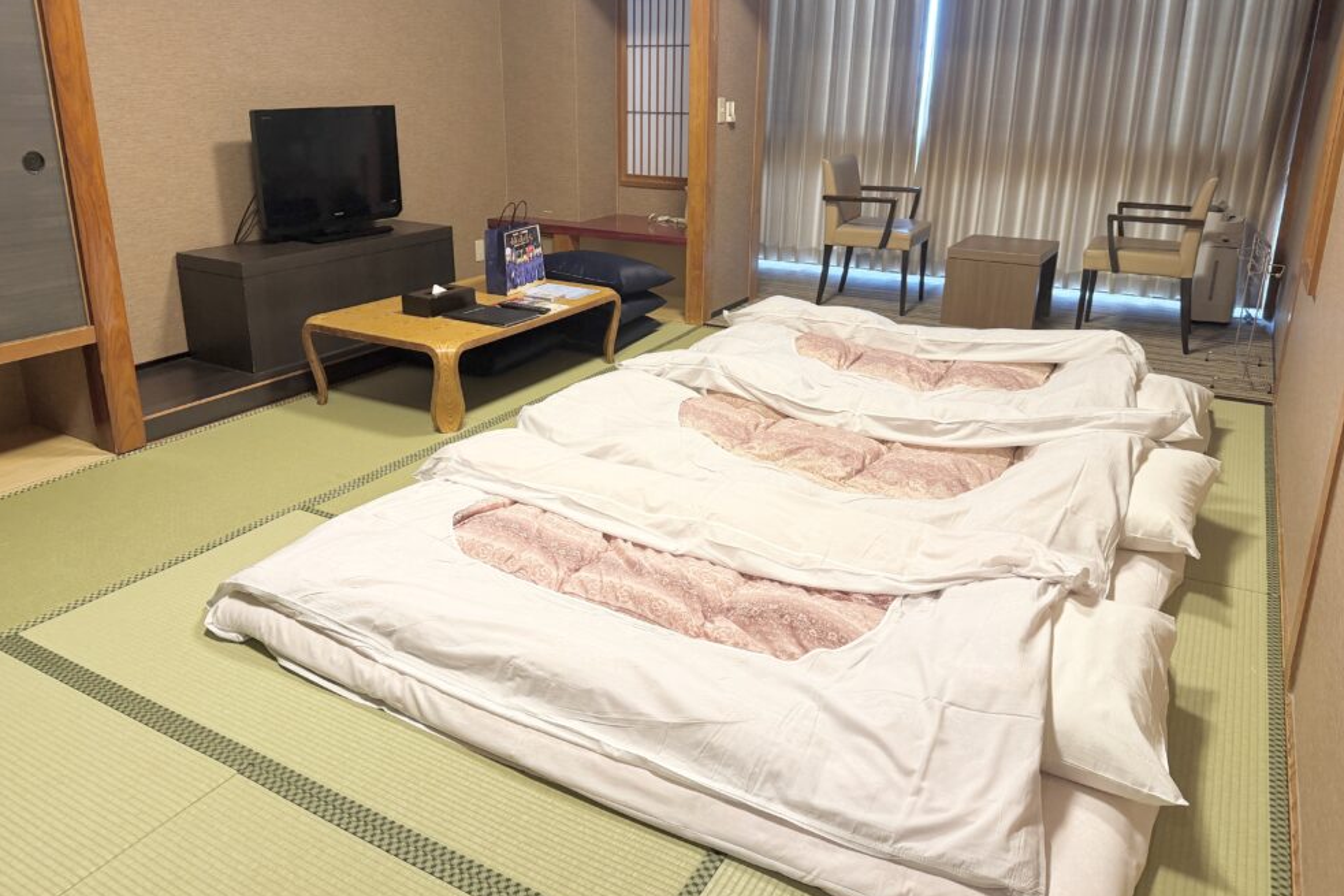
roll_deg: -0.6
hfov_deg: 69.4
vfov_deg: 49.4
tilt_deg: -17.1
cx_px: 667
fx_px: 970
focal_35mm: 26
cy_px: 383
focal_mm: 6.76
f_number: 1.78
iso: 250
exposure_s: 1/60
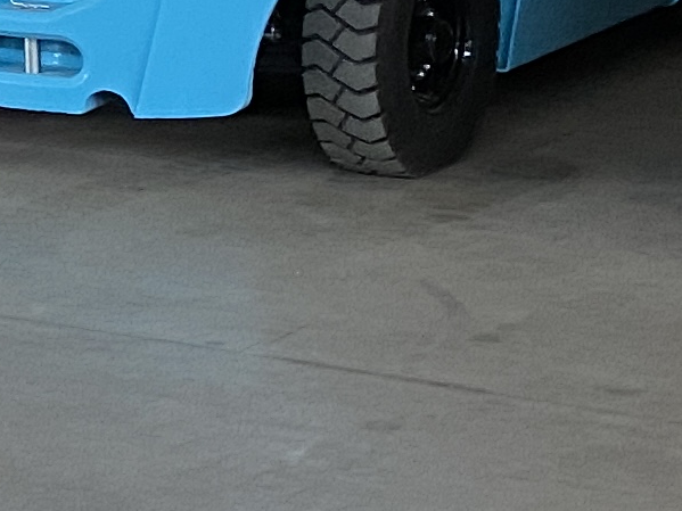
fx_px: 3447
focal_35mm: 175
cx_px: -1256
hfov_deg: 9.3
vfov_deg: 8.3
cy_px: -316
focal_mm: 4.25
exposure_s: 1/60
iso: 160
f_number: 1.8
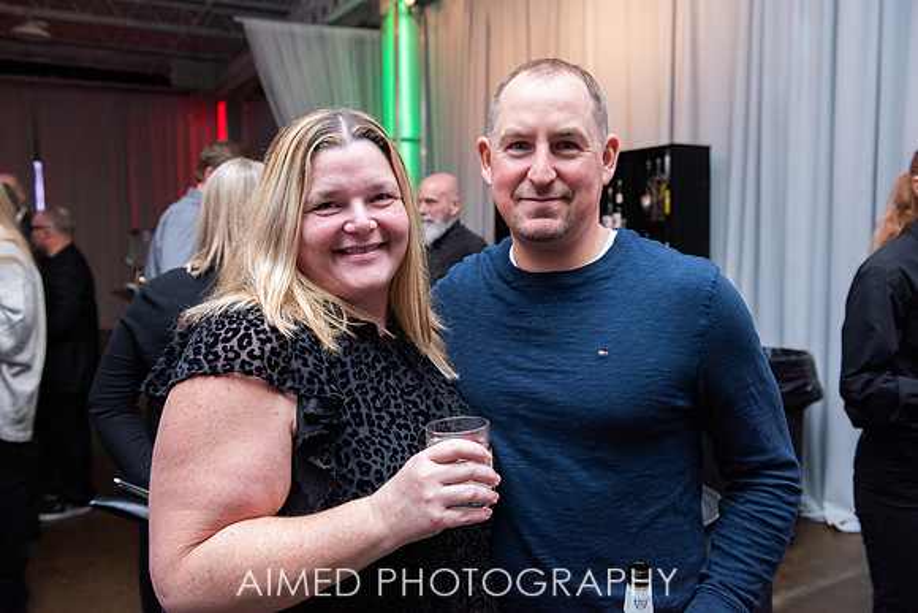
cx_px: 459
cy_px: 306
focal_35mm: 32
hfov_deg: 58.7
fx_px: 816
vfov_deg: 41.1
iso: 1000
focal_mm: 32
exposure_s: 1/200
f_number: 4.5
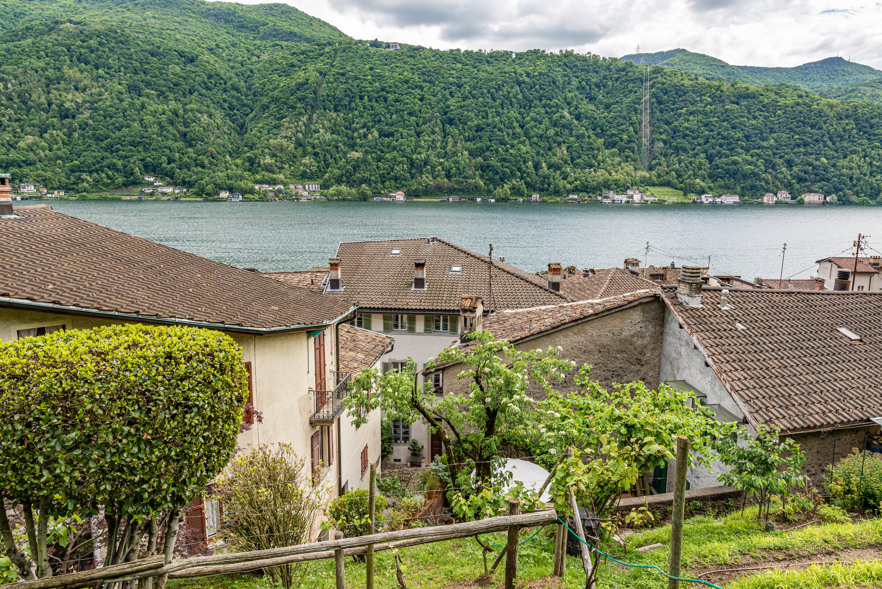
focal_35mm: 24
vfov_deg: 53.2
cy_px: 294
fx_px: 588
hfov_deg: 73.7
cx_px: 441
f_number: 9
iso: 100
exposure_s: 1/100
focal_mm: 24
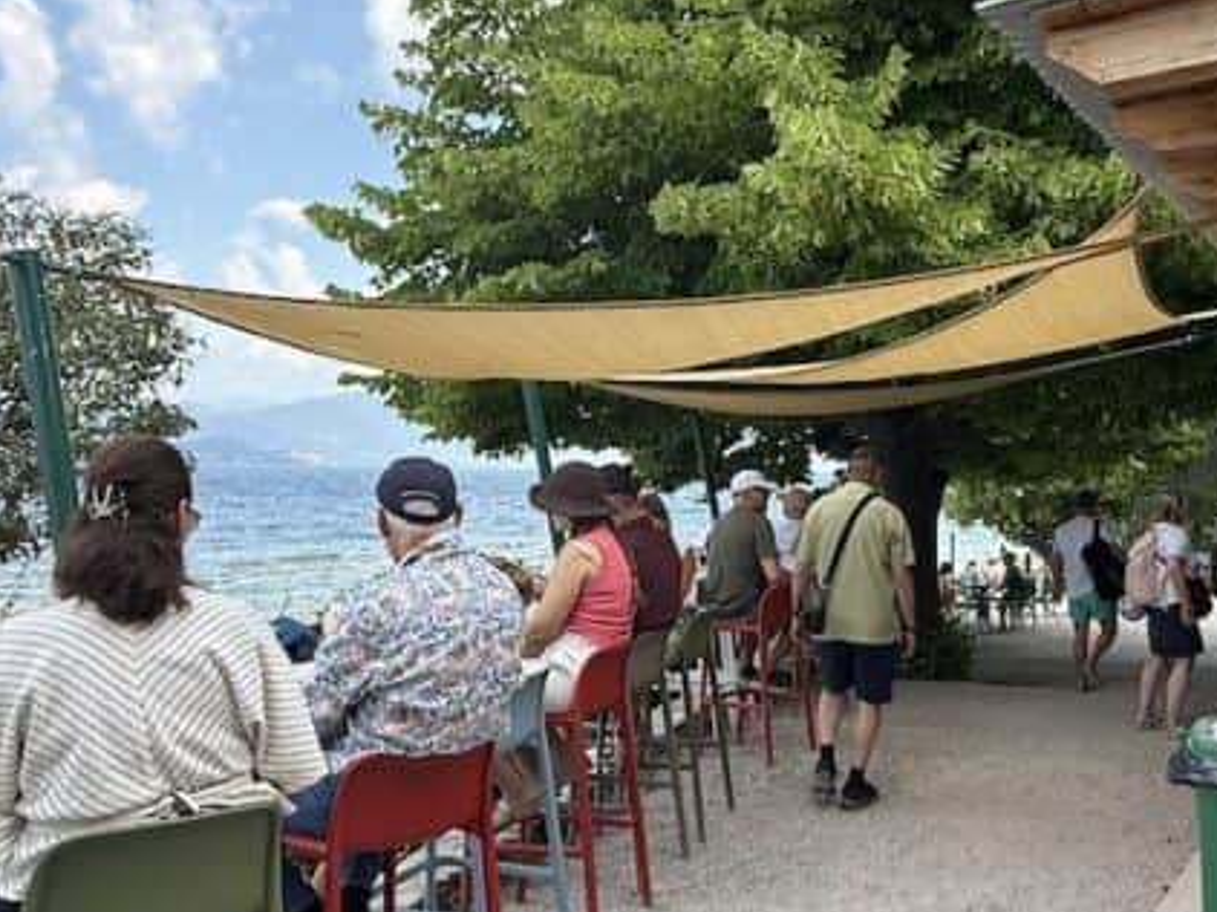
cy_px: 450
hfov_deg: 52.3
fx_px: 1195
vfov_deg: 41.8
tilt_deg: +3.2
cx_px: 868
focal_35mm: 34
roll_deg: -1.0
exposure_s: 1/631
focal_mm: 2.22
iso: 64
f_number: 2.2
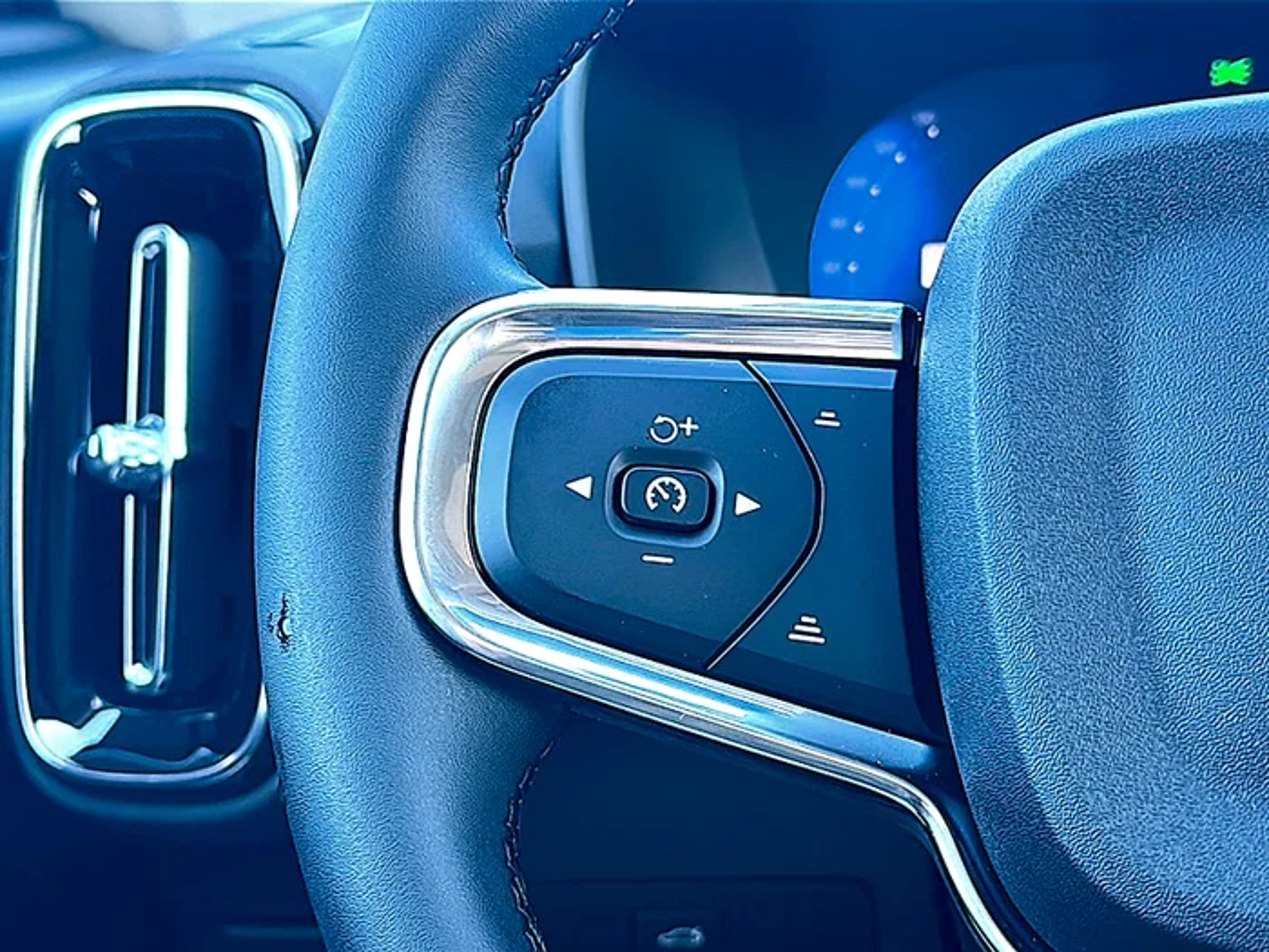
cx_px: 634
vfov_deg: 30.9
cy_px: 476
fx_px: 1723
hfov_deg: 40.4
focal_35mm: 47
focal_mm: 6.86
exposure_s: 1/69
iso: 64
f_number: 1.78
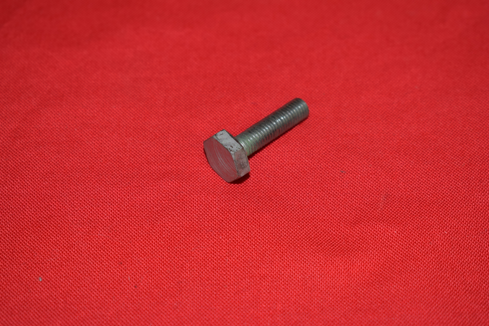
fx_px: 1121
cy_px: 163
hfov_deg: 24.6
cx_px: 244
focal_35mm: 82
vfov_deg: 16.6
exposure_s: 1/25
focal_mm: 55
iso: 160
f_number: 5.6
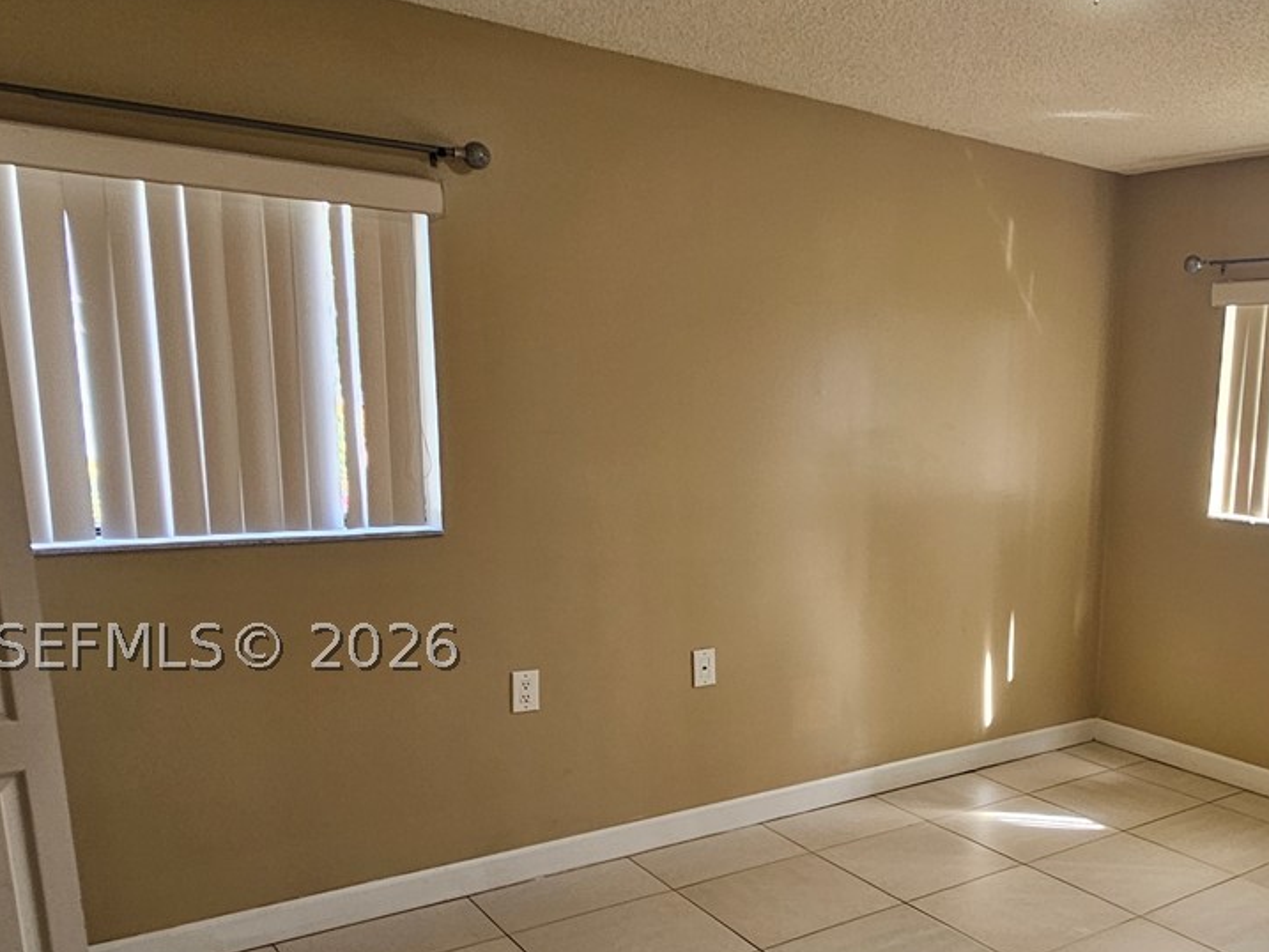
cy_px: 646
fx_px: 1063
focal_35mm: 29
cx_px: 1002
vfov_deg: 47.3
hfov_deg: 57.4
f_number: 2.2
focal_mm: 2.2
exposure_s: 1/60
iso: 125
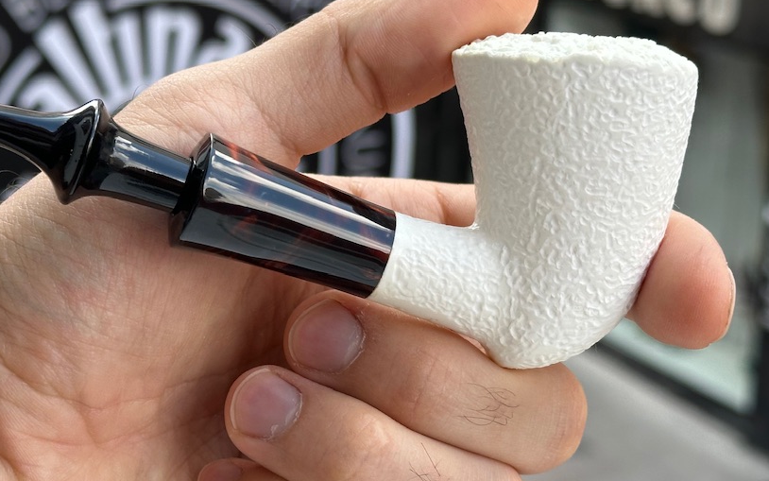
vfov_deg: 16.3
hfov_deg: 25.7
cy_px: 194
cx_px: 249
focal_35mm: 80
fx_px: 1677
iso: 64
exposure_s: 1/409
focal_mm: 6.86
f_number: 1.78
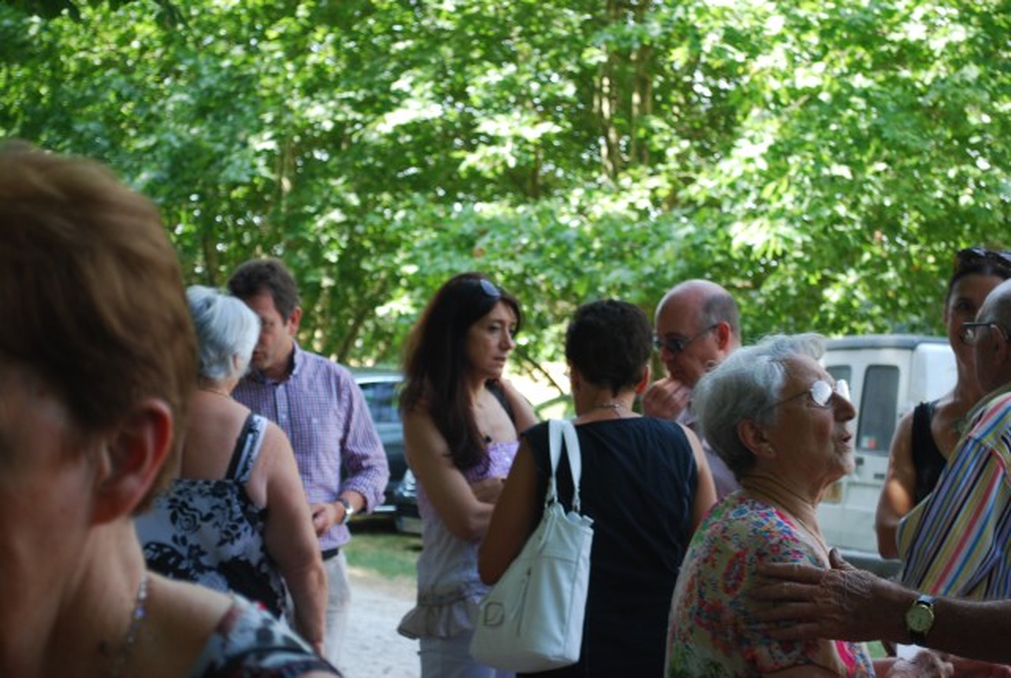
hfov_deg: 28.0
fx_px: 2025
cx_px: 506
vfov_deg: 19.0
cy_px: 339
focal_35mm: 72
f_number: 5.6
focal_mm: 48
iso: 200
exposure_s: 1/80
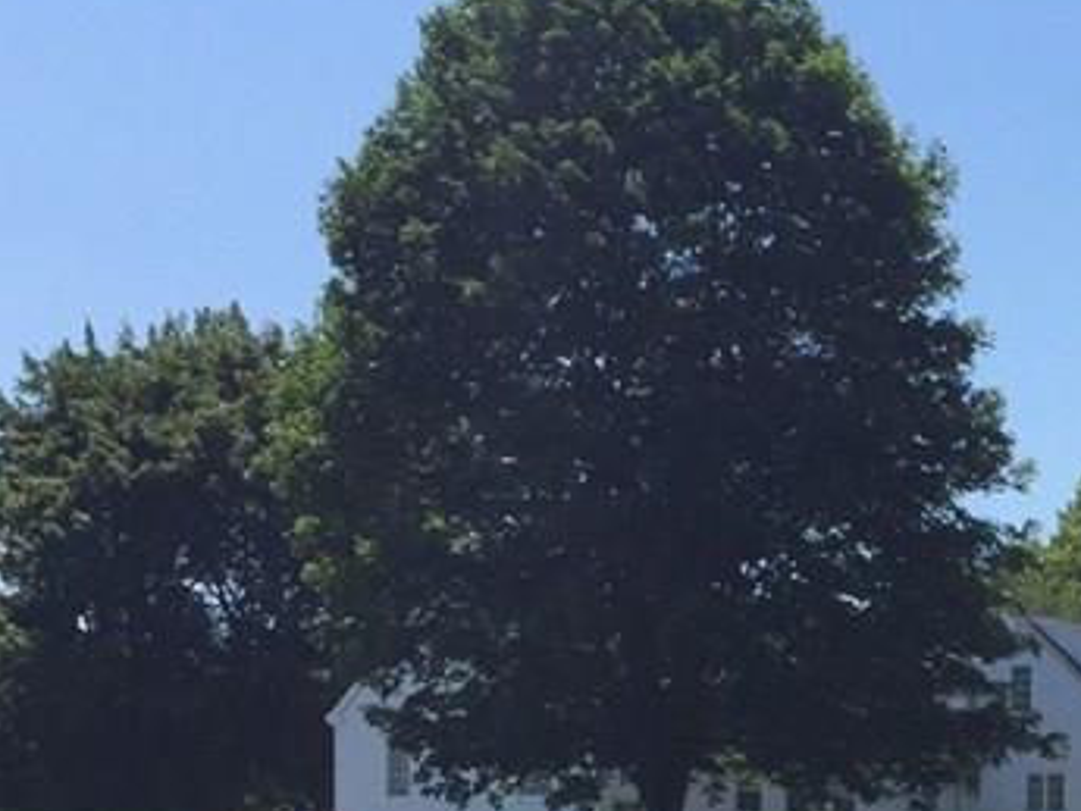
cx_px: 1498
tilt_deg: -4.4
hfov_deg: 20.3
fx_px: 2687
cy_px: 1159
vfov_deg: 16.0
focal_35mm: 86
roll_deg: -3.2
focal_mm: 4.15
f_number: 2.2
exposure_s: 1/2639
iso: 32
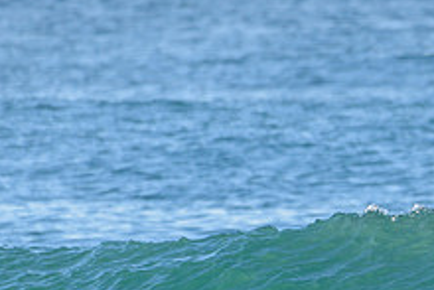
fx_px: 19458
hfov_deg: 1.3
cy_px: 315
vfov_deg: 0.9
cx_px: 494
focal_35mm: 1613
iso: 220
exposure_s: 1/2000
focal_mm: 500
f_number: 5.6
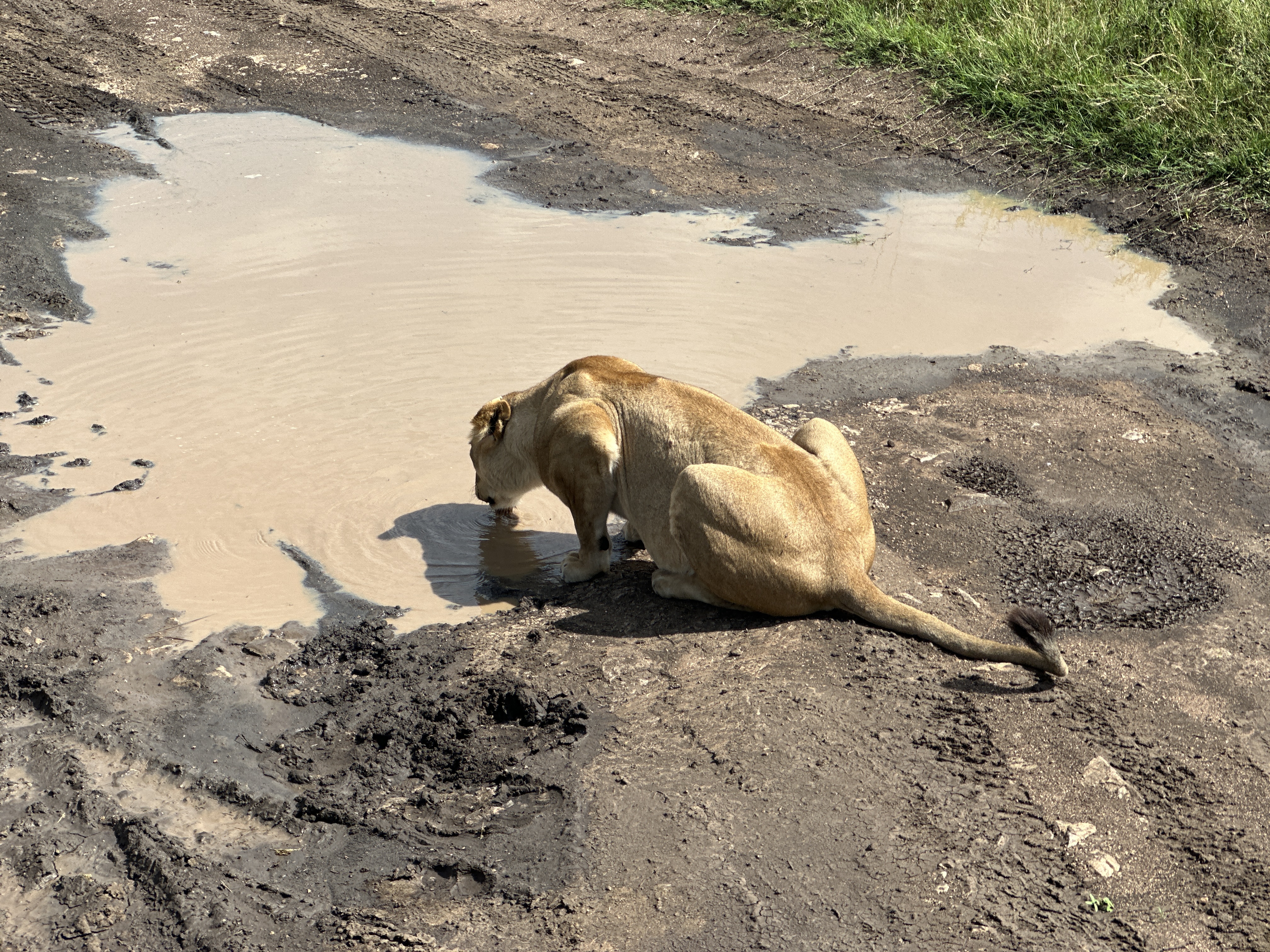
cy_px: 476
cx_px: 635
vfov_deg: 19.1
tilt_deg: -18.0
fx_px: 2825
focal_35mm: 77
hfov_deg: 25.3
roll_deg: +3.4
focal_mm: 9
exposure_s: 1/602
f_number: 2.8
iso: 32
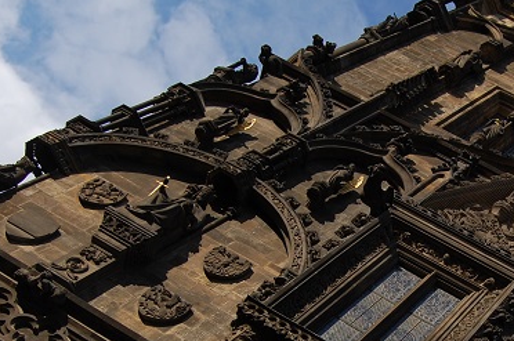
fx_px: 1012
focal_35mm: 71
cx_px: 430
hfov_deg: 27.8
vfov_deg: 18.8
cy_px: 311
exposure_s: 1/800
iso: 200
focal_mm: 22
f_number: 7.1
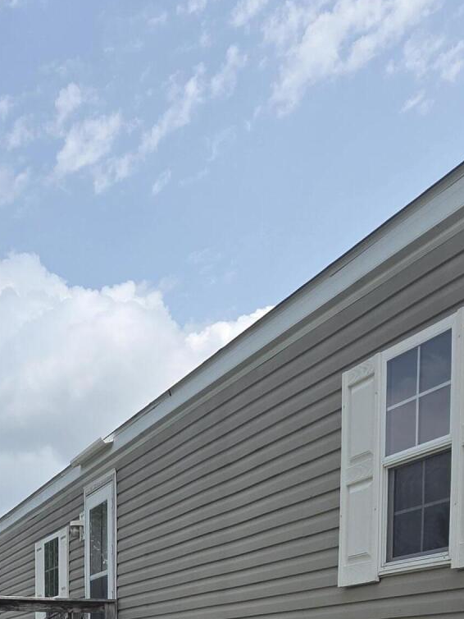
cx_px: 196
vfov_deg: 27.9
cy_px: 737
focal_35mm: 61
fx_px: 1090
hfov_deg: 24.0
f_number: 1.8
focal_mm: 5.4
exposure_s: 1/7075
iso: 80
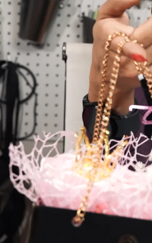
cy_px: 93
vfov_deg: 17.7
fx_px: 782
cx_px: 189
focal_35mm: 118
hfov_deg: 10.9
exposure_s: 1/200
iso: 1600
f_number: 5.6
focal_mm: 41
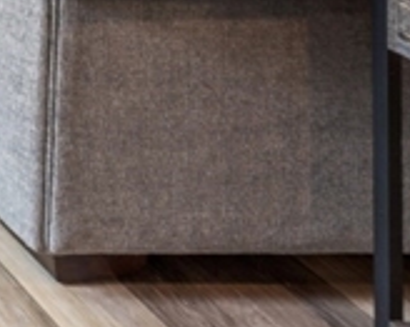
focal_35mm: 82
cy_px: -478
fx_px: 994
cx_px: -678
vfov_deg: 13.3
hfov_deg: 13.3
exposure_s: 1/6
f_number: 8
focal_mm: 14
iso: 100
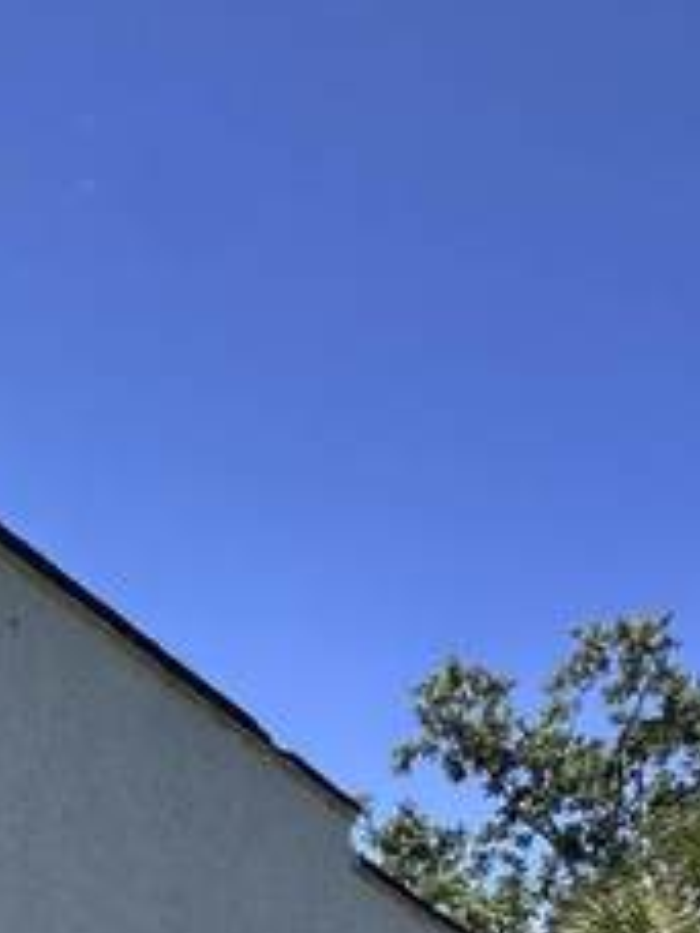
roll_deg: -2.3
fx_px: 1591
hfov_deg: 21.8
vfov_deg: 24.7
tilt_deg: -3.3
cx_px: -266
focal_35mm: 59
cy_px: 1424
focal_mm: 2.22
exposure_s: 1/754
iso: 40
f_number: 2.2
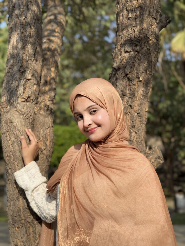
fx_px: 342
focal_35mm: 48
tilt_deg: +9.4
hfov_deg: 30.3
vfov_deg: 39.7
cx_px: 92
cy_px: 123
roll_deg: -0.2
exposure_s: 1/3425
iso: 64
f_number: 1.78
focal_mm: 6.76
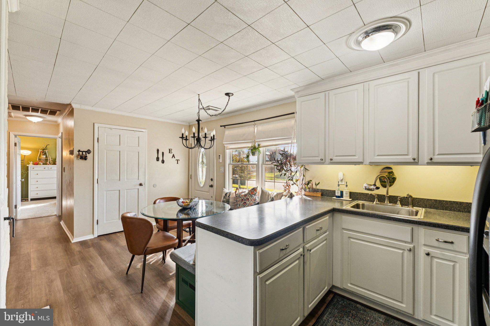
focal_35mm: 14
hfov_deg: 104.3
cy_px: 163
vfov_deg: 81.2
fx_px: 191
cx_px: 245
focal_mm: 14
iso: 500
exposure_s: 1/30
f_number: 8
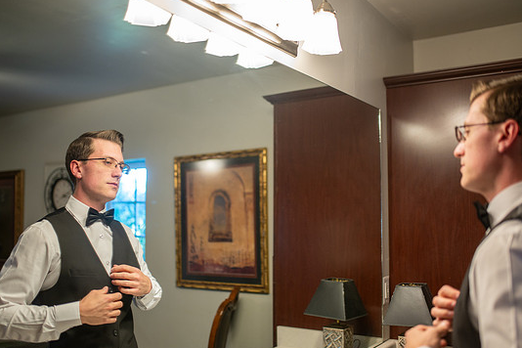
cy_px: 184
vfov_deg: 35.0
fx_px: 551
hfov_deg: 50.7
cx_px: 257
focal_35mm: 38
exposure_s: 1/250
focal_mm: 35
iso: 400
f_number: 1.4
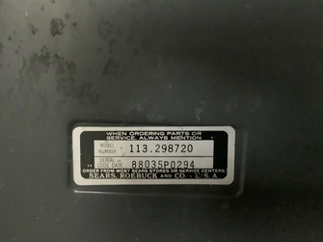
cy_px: 139
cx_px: 143
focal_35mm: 37
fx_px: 345
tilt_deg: -7.3
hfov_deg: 50.0
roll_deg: -2.6
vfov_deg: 38.6
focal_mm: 3.3
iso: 800
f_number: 2.4
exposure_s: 1/15
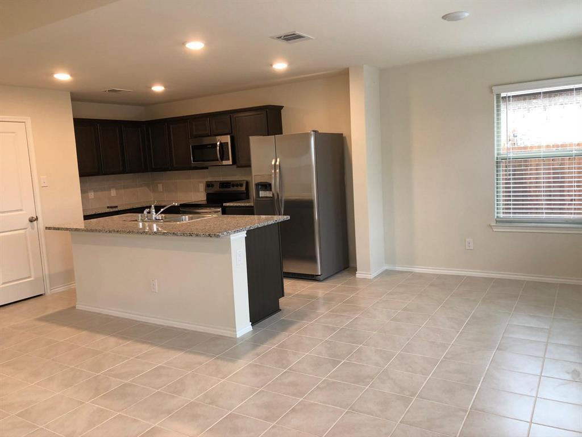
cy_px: 218
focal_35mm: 28
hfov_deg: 63.4
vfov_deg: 49.7
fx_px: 471
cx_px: 291
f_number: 1.8
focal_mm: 4
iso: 40
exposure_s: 1/30
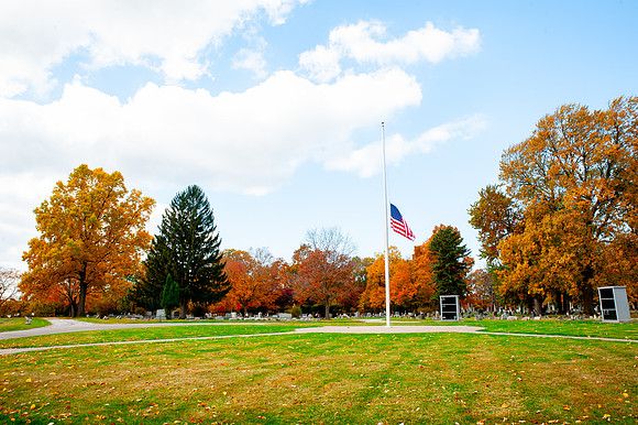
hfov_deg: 73.8
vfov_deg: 53.1
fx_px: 425
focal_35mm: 24
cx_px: 319
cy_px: 212
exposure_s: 1/160
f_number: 13
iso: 400
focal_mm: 24
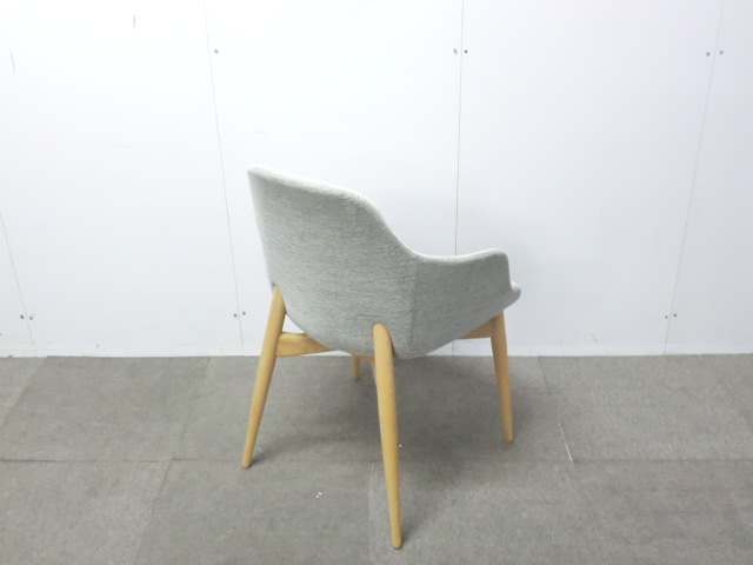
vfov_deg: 37.7
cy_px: 282
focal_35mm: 38
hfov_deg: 49.0
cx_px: 376
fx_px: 827
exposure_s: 1/30
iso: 800
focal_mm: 6.9
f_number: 3.9
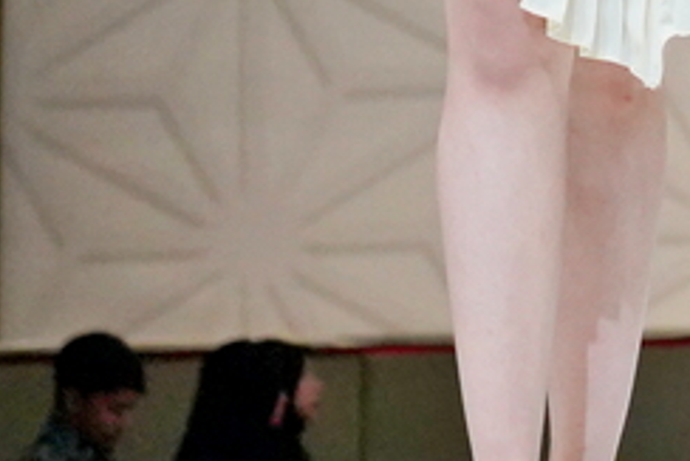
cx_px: 1700
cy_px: -634
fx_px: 7191
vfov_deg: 3.6
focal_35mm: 375
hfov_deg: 5.3
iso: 5000
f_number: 4
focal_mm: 61
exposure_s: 1/1600
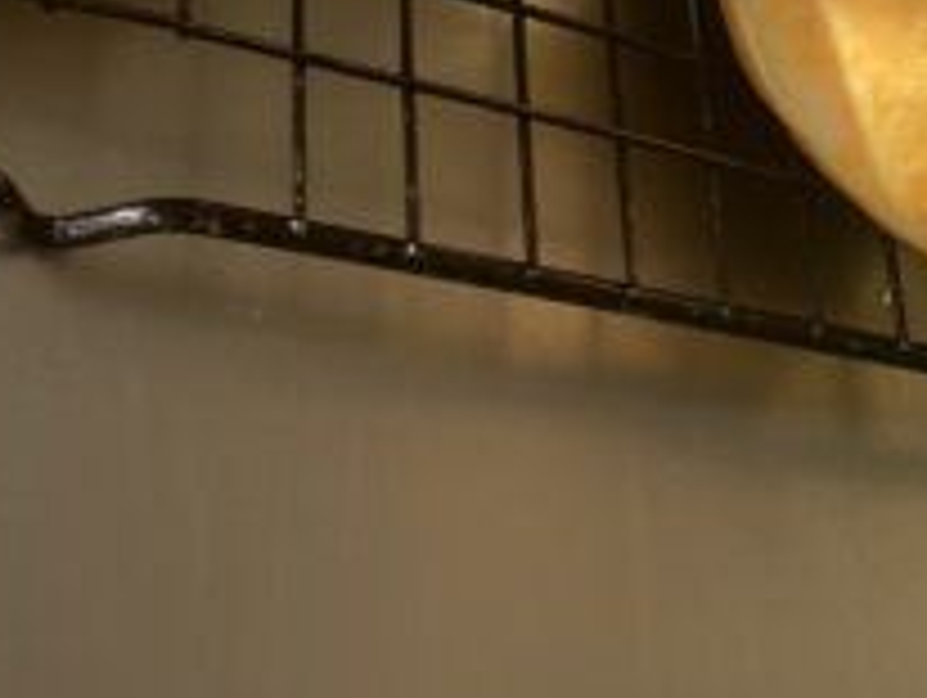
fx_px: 2252
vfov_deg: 16.6
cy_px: -221
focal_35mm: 84
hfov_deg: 23.1
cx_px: 646
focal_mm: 4.25
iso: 64
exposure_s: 1/122
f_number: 1.8
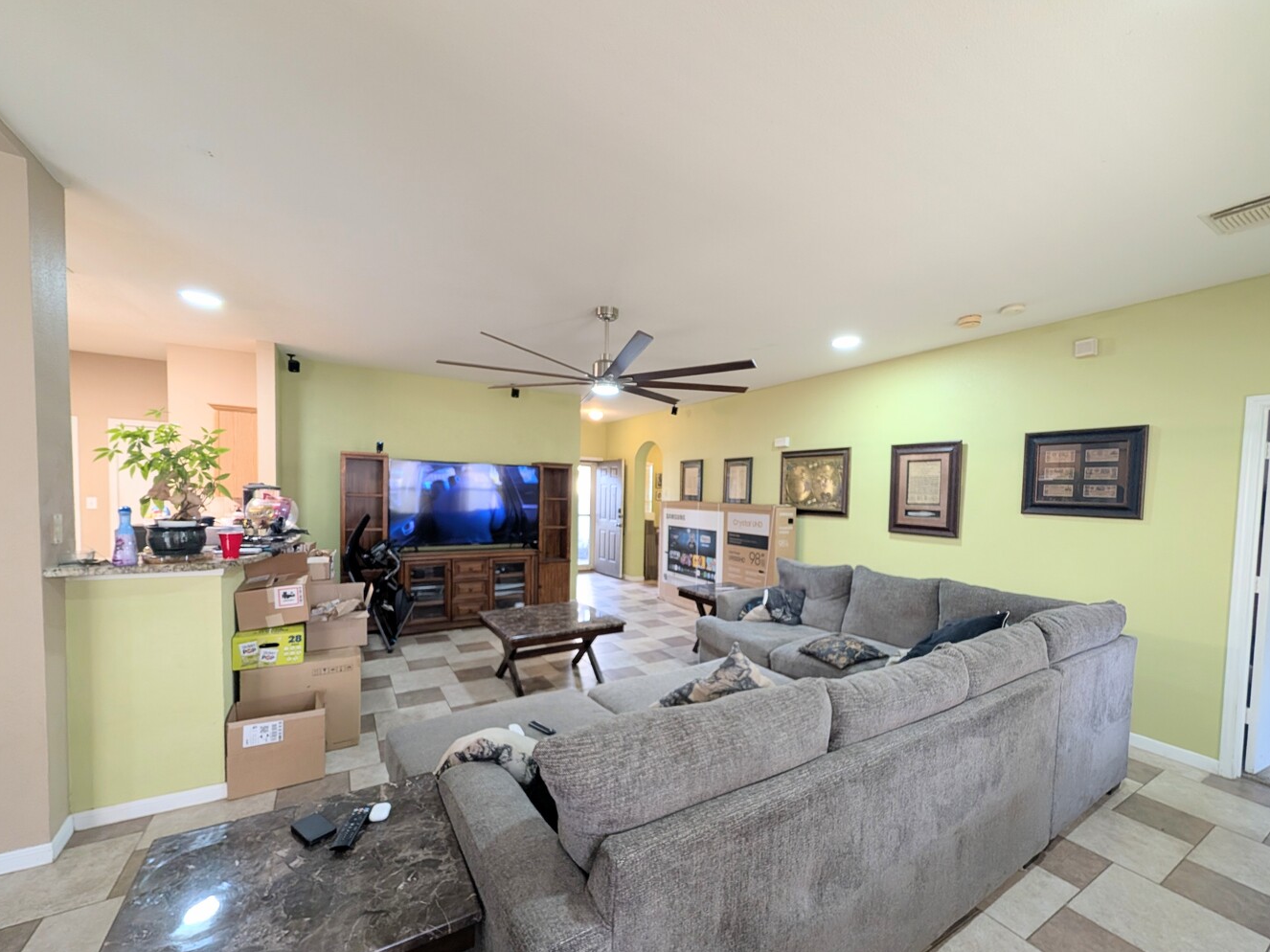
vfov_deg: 89.7
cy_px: 515
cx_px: 676
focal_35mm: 13
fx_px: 477
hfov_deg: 106.0
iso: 75
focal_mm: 2.02
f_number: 1.7
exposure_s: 1/30
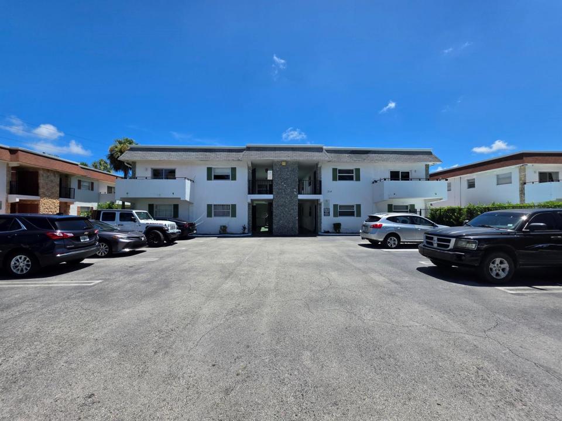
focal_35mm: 13
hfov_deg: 106.2
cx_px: 281
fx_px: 211
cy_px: 210
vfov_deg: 89.9
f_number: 1.9
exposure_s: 1/2088
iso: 32
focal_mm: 2.2
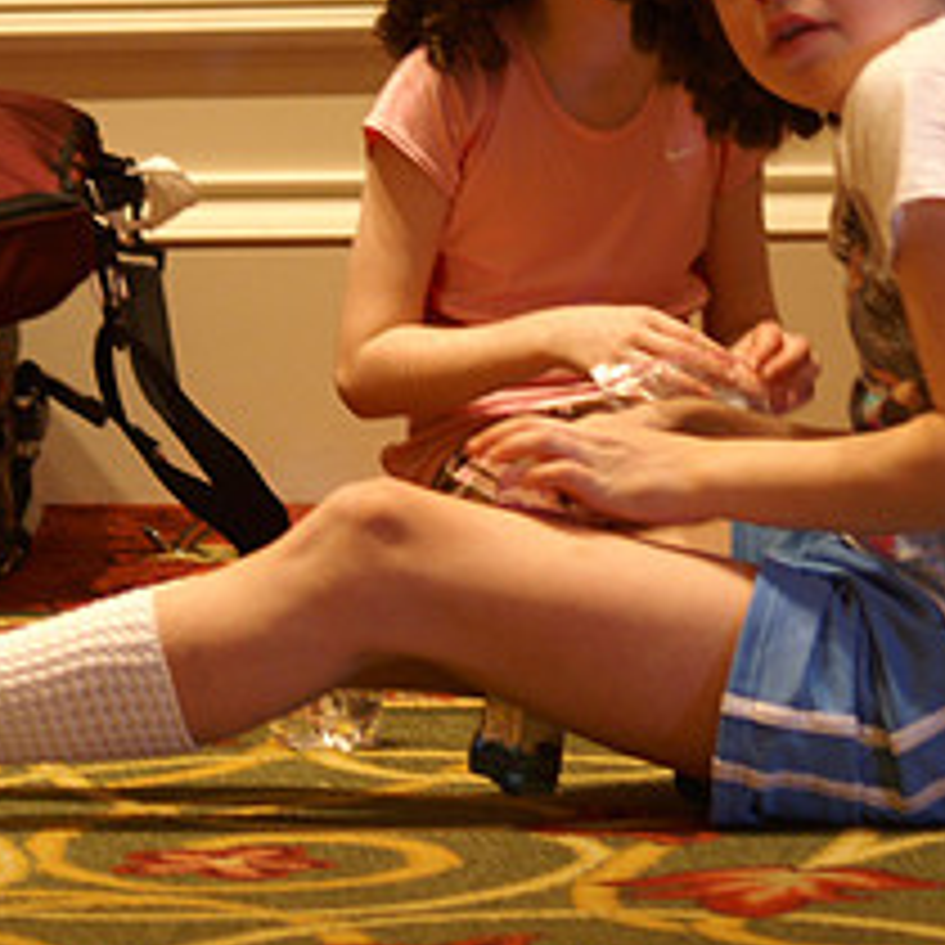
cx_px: 621
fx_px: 7598
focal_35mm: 246
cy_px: 333
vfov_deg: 7.1
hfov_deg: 7.1
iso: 400
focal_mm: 70
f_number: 4
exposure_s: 1/15
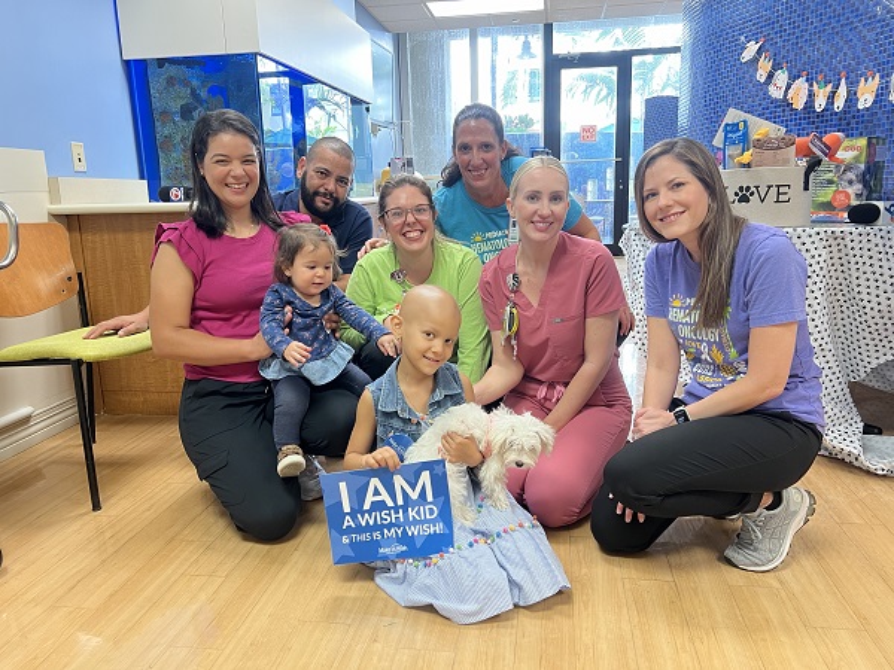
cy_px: 335
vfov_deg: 53.1
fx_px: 671
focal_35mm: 26
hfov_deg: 67.3
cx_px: 447
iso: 200
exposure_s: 1/60
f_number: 1.5
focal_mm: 5.7
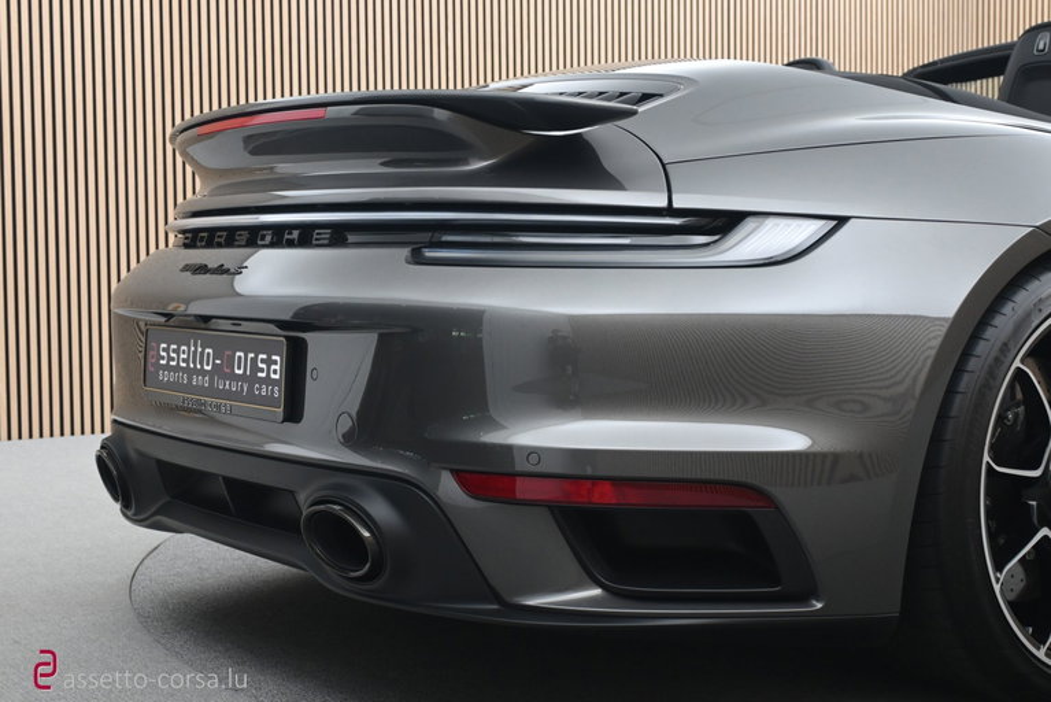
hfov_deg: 37.8
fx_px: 1533
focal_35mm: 52
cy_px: 351
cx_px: 526
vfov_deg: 25.8
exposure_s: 1/60
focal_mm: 35
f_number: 5.3
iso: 1400
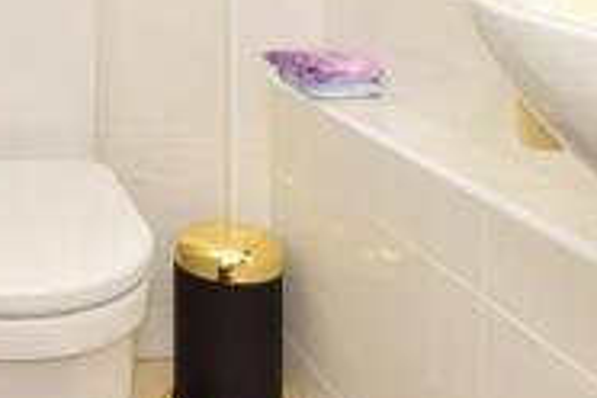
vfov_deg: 22.5
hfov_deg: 32.7
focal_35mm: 53
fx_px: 879
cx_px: -67
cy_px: -136
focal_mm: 10
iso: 200
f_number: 9
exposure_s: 1/125
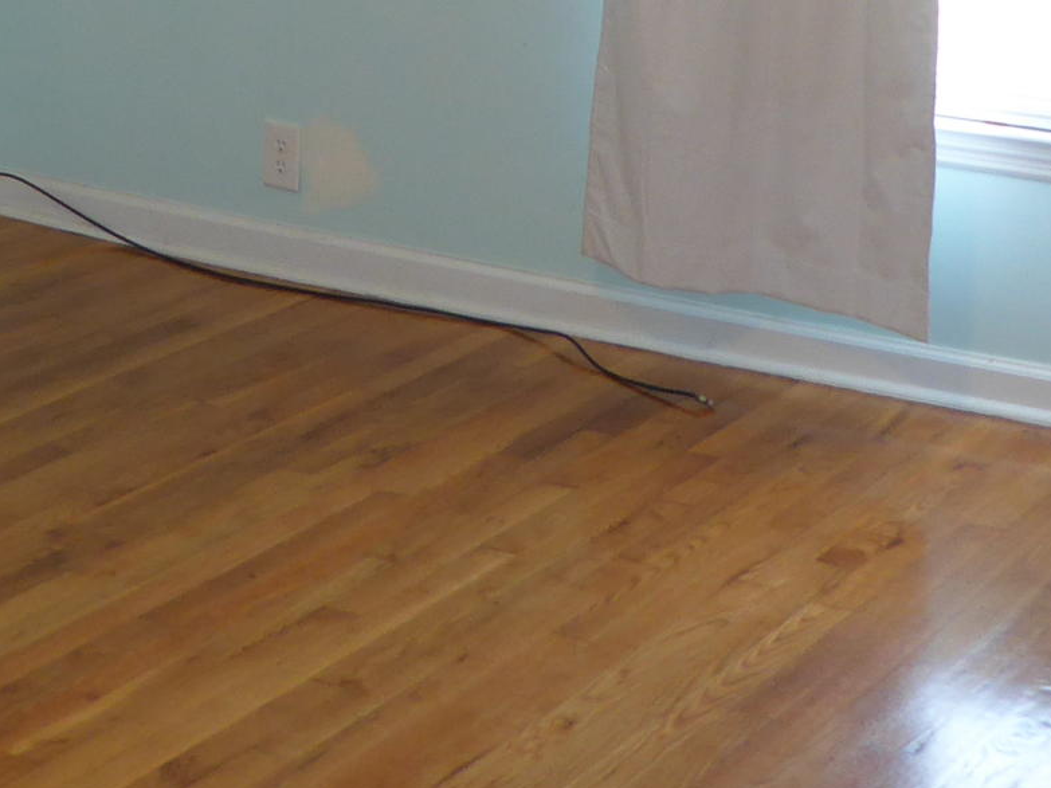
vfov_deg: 15.5
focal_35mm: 92
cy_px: -154
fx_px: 2793
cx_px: 228
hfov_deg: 21.1
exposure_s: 1/20
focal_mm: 4.3
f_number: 3.3
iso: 100
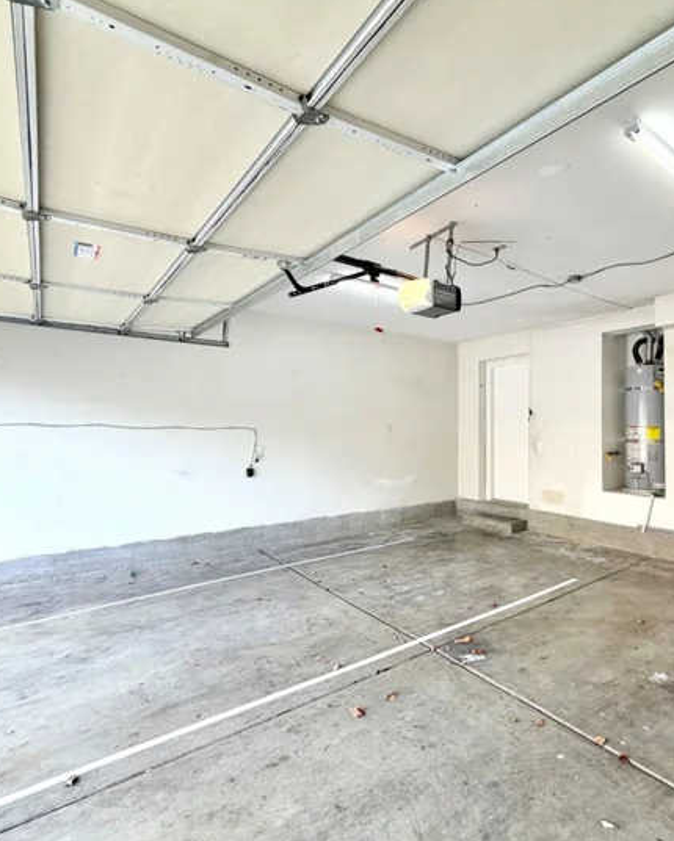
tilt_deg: +1.7
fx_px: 473
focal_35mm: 19
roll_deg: +0.3
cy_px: 420
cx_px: 463
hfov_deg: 68.4
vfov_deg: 83.3
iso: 64
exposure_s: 1/120
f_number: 2.2
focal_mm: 2.22
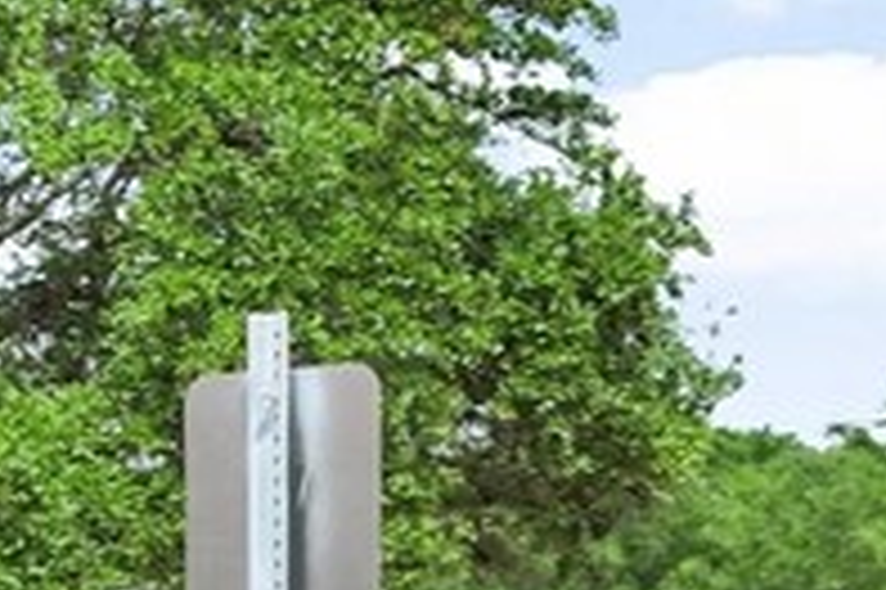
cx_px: 616
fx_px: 3934
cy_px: 831
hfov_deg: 12.8
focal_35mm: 160
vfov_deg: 8.4
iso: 100
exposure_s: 1/60
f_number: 2.8
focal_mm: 10.57
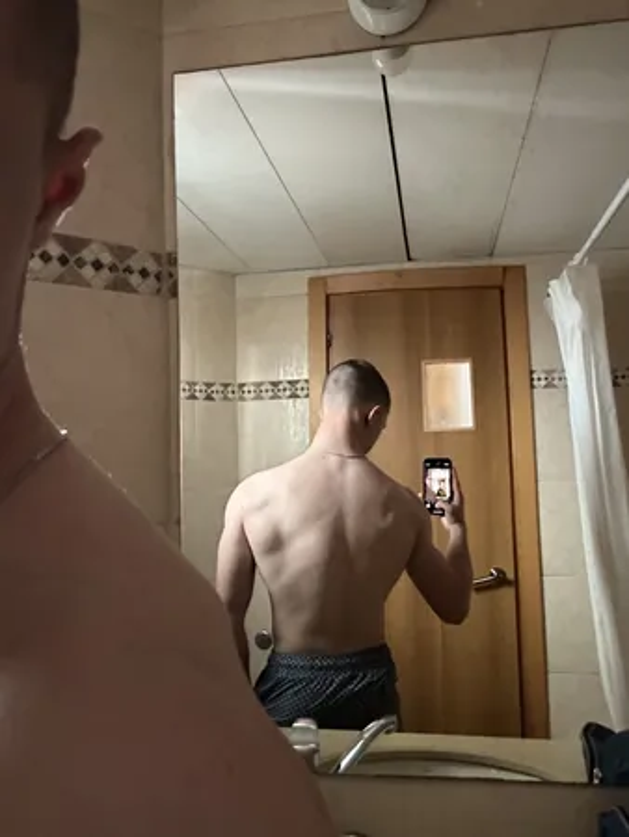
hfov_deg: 46.8
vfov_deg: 59.9
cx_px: 314
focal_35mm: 30
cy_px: 418
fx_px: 726
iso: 500
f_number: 1.9
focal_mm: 2.69
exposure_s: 1/25
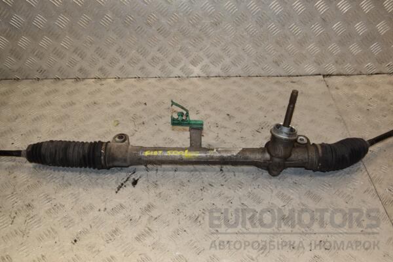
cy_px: 131
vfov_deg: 36.9
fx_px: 393
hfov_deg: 53.1
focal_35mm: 36
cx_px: 196
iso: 800
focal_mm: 24
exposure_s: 1/200
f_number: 8
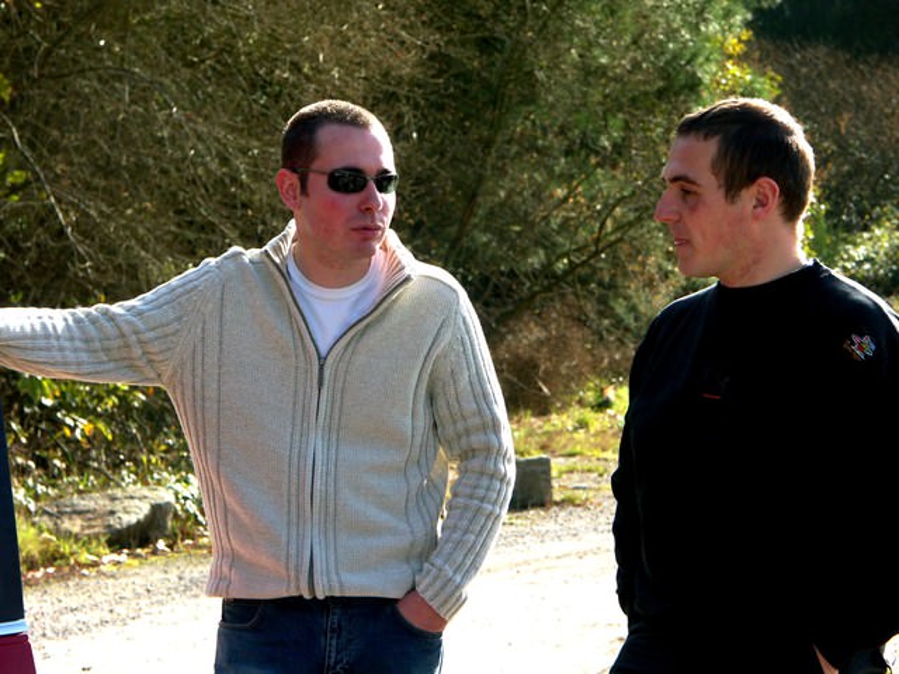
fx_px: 3714
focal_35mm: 143
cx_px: 450
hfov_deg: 13.8
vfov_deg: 10.4
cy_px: 337
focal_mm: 36.6
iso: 100
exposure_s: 1/500
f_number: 5
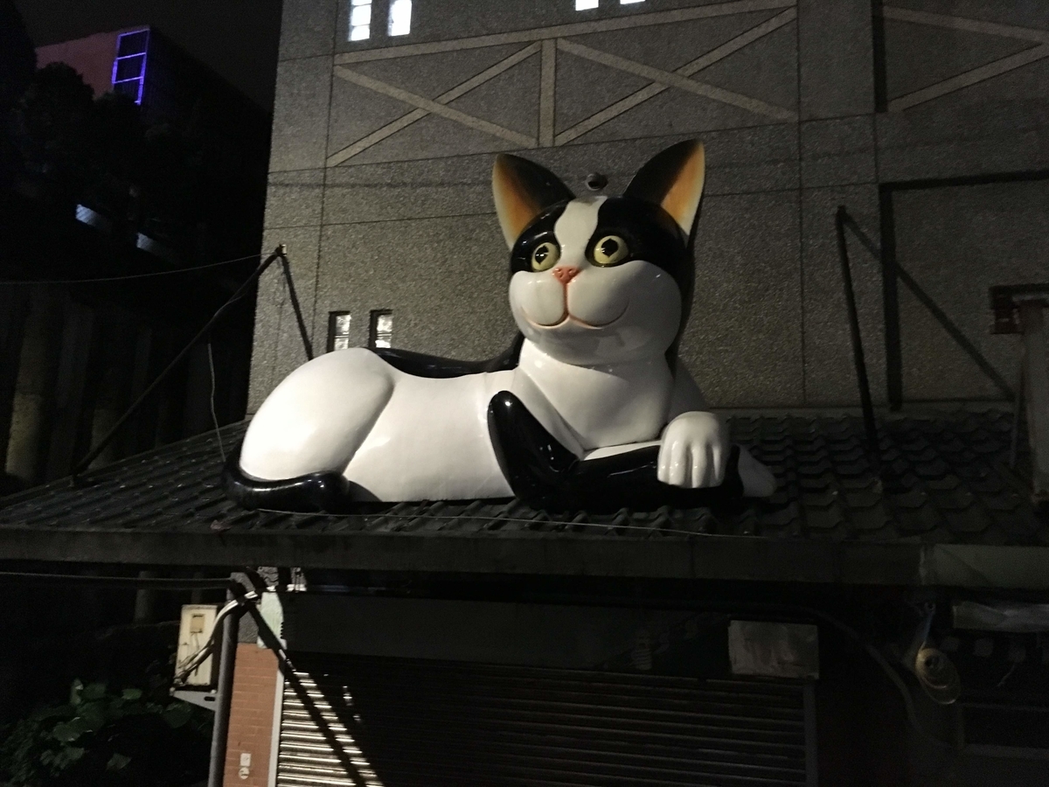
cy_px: 394
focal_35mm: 29
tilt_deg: +12.1
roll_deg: +0.0
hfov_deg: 61.7
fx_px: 879
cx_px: 524
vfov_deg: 48.2
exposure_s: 1/15
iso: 800
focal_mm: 4.15
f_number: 2.2
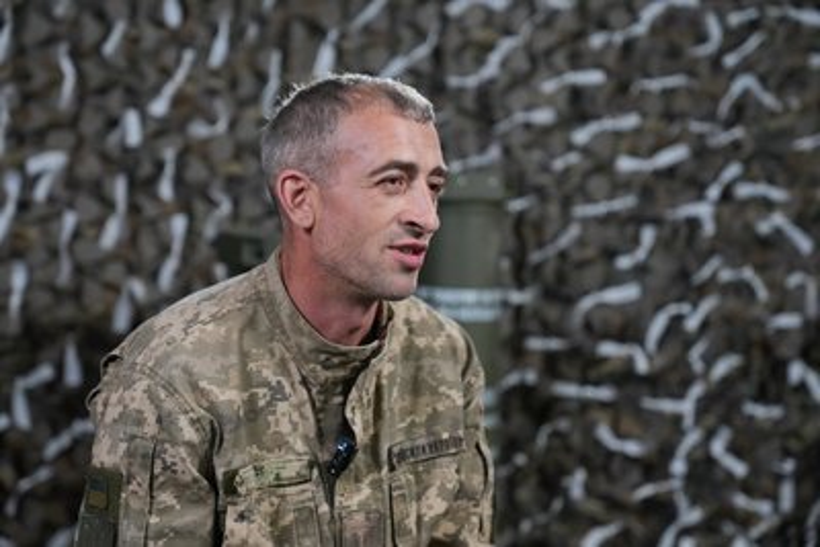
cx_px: 410
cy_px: 274
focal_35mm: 70
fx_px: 1595
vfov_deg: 19.5
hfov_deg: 28.8
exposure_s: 1/250
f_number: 2.8
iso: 2000
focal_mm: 70
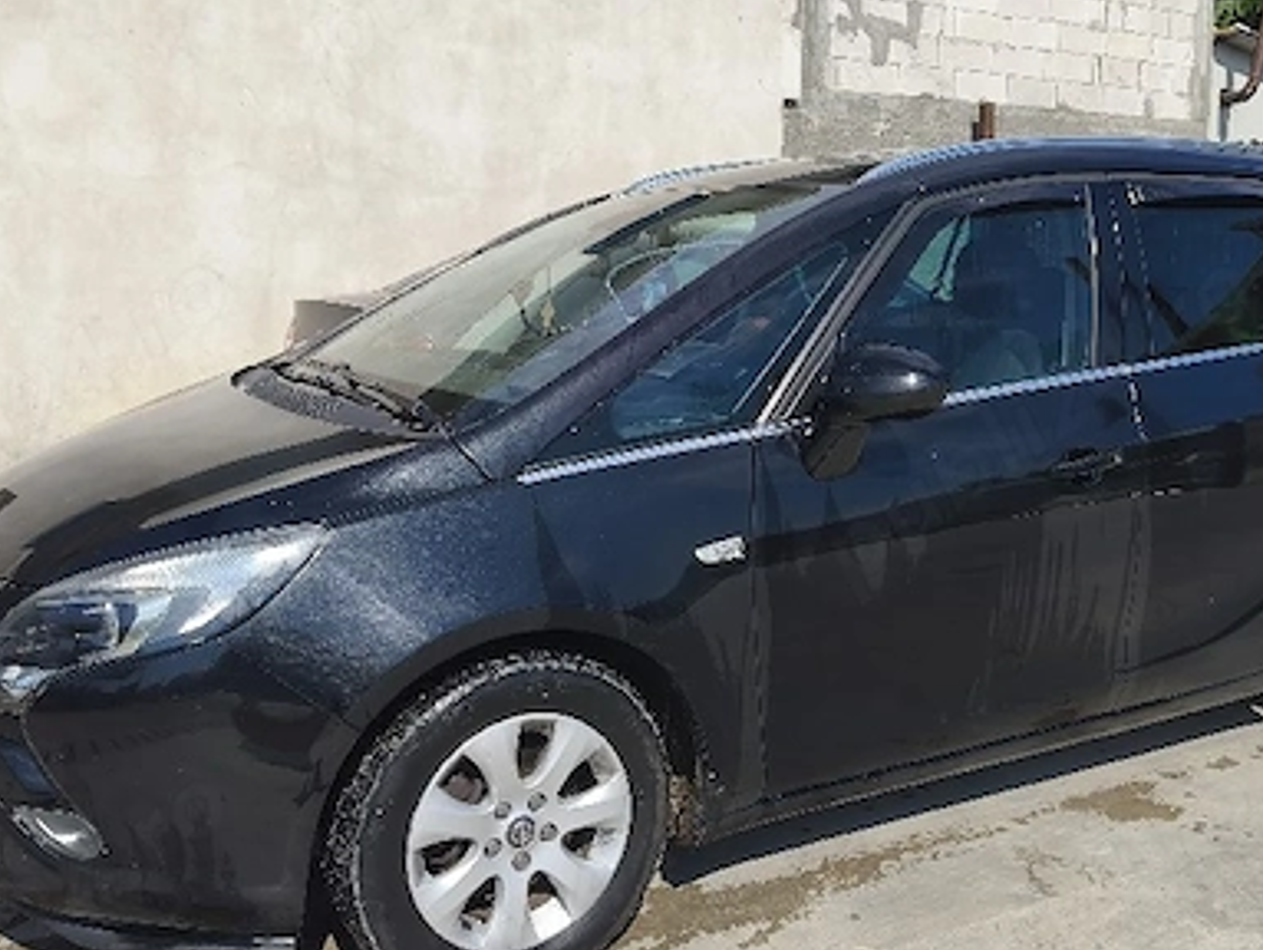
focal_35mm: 36
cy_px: 439
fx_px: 1315
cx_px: 656
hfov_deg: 51.3
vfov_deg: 39.7
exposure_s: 1/1111
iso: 50
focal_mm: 6.06
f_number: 1.7
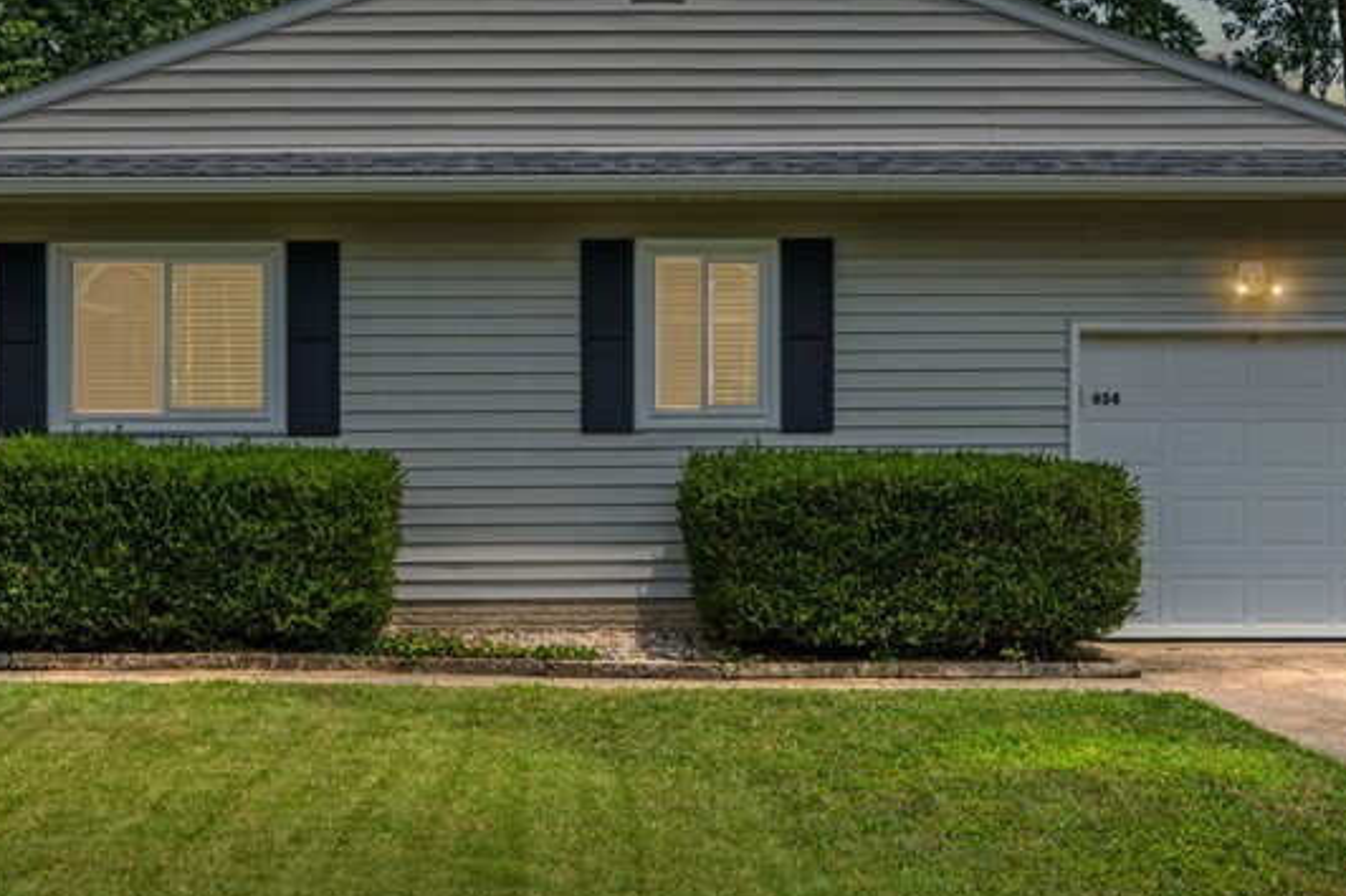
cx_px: 653
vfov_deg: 27.1
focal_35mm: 49
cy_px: 227
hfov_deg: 40.4
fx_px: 1831
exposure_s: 1/640
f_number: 9
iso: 250
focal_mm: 24
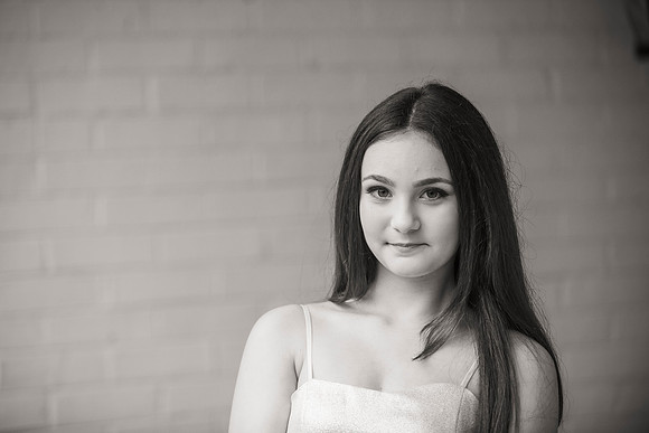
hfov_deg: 15.8
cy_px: 199
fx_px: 2336
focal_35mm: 130
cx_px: 299
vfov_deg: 10.6
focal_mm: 120
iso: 640
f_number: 2.8
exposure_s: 1/1000
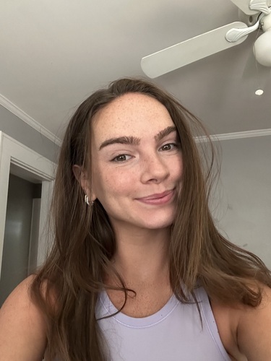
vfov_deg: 60.0
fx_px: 313
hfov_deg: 46.8
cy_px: 180
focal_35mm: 30
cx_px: 136
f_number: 1.9
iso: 320
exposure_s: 1/40
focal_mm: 2.69
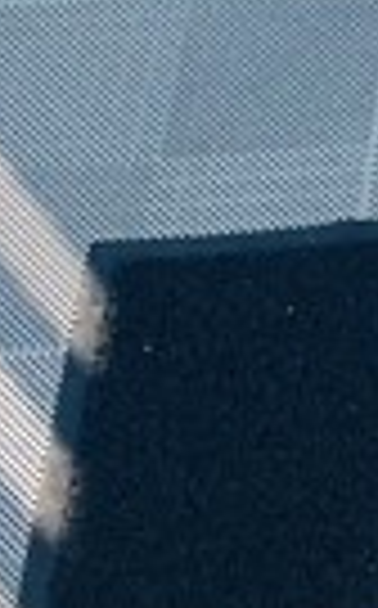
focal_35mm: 209
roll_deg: -2.3
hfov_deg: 5.7
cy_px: -1144
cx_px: 1224
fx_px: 3456
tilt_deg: -31.6
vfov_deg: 8.6
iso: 32
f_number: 1.6
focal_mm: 4.2
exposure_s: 1/2959
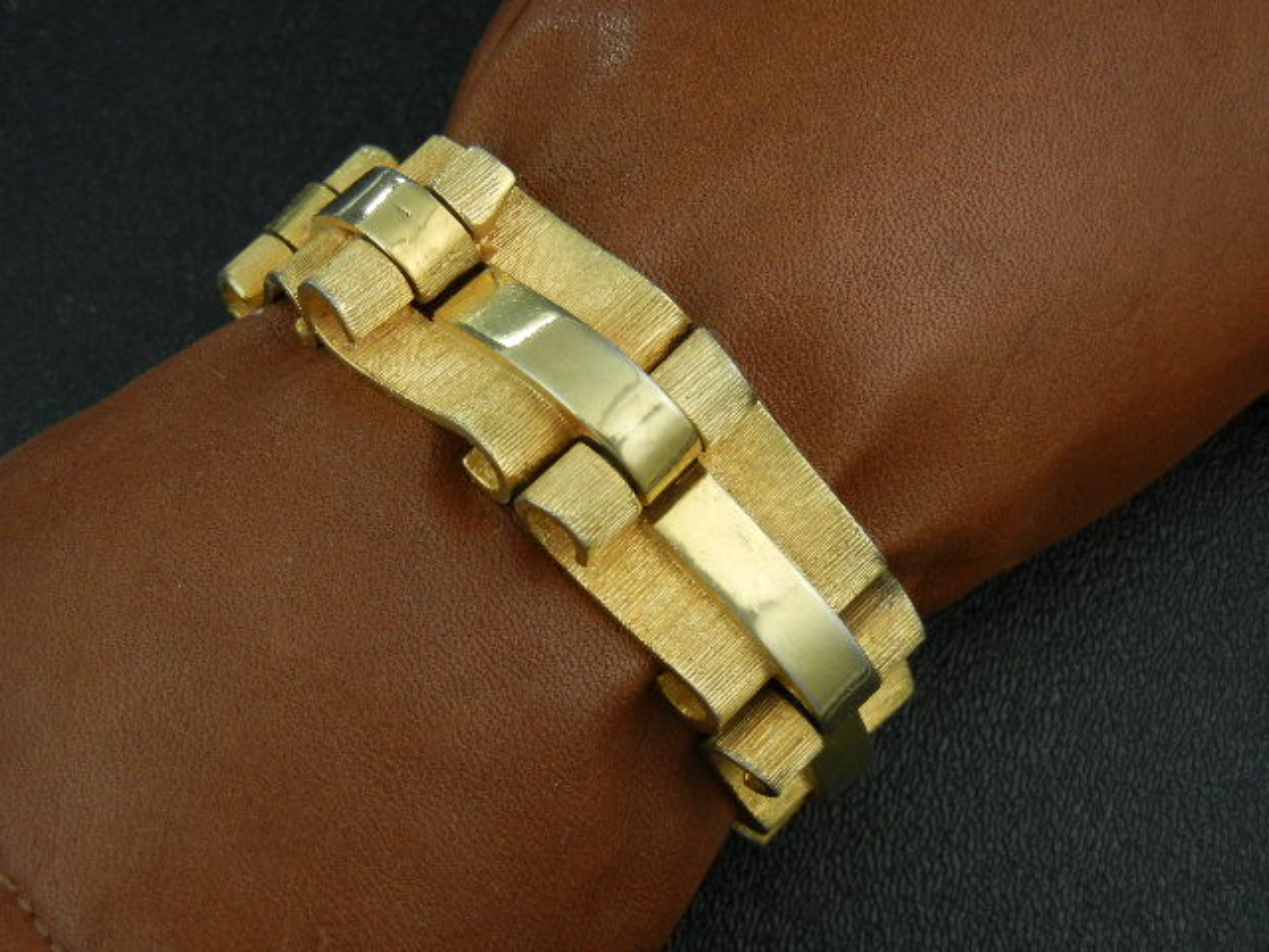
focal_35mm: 68
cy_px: 476
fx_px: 2493
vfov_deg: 21.6
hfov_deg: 28.6
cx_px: 634
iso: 400
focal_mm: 12.2
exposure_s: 1/16.8
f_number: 4.1
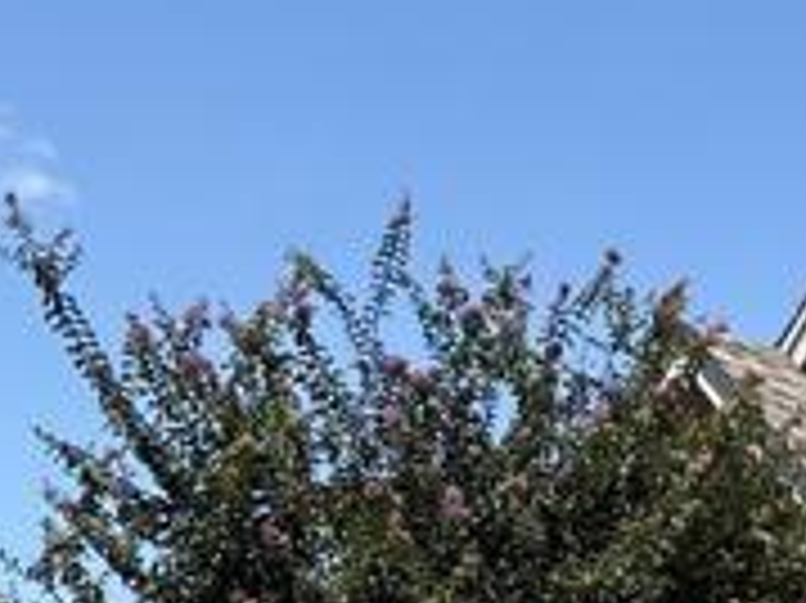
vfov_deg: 11.5
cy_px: 1220
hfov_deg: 14.5
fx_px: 2699
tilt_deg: -0.2
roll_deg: -1.0
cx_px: 1535
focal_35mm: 116
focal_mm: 5.96
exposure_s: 1/4065
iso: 50
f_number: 1.6
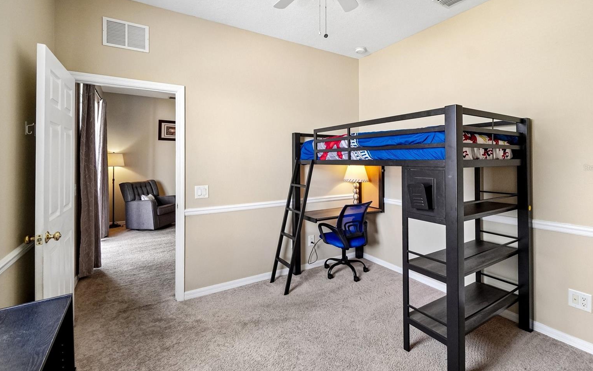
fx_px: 259
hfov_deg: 97.8
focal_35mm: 16
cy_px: 167
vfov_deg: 71.1
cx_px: 308
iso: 800
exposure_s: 1/30
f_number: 8
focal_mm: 10
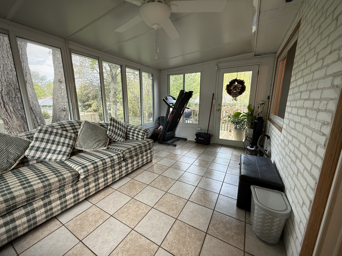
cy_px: 128
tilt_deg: -10.8
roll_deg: -0.8
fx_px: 138
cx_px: 171
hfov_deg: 102.1
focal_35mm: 14
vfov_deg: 85.7
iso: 125
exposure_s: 1/99
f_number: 2.2
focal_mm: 2.22
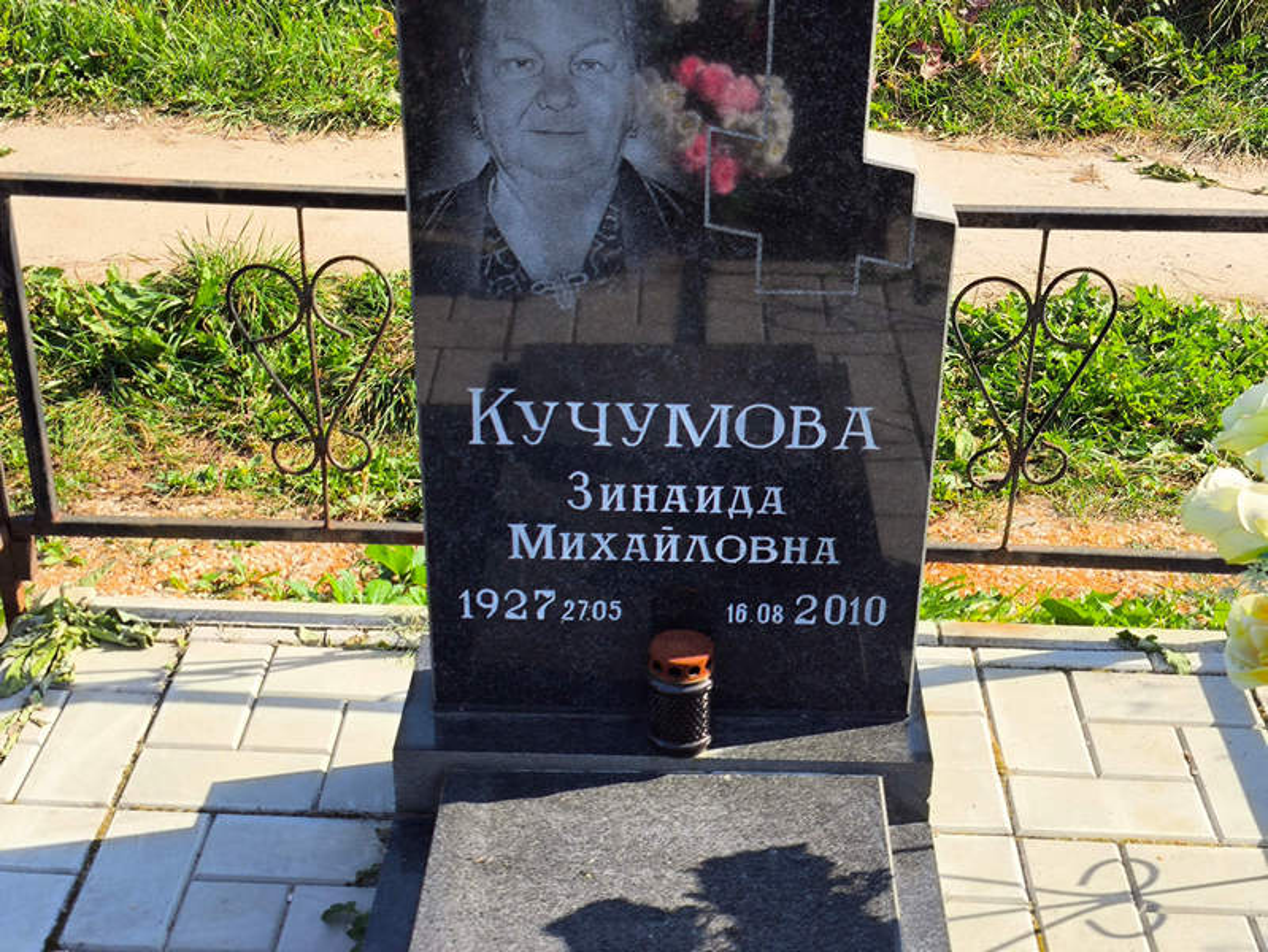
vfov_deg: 29.1
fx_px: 1832
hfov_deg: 38.2
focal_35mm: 50
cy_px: 476
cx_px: 634
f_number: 1.7
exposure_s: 1/901
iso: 50
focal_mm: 4.71
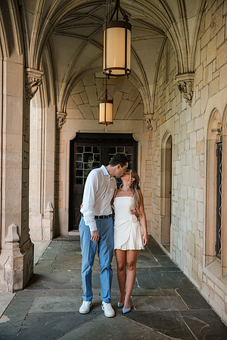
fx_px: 397
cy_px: 170
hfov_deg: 31.9
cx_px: 114
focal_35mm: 42
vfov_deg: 46.4
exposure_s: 1/250
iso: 400
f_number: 3.5
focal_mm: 42
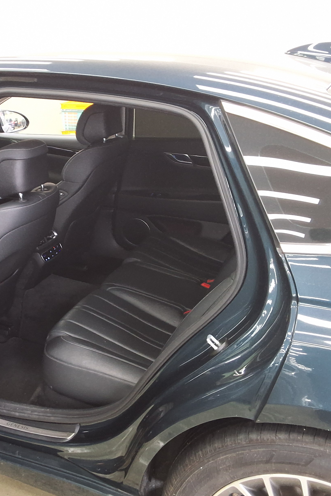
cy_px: 249
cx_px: 67
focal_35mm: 39
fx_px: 538
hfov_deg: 33.2
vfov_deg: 49.6
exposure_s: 1/40
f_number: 1.9
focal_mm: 2.91
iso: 125
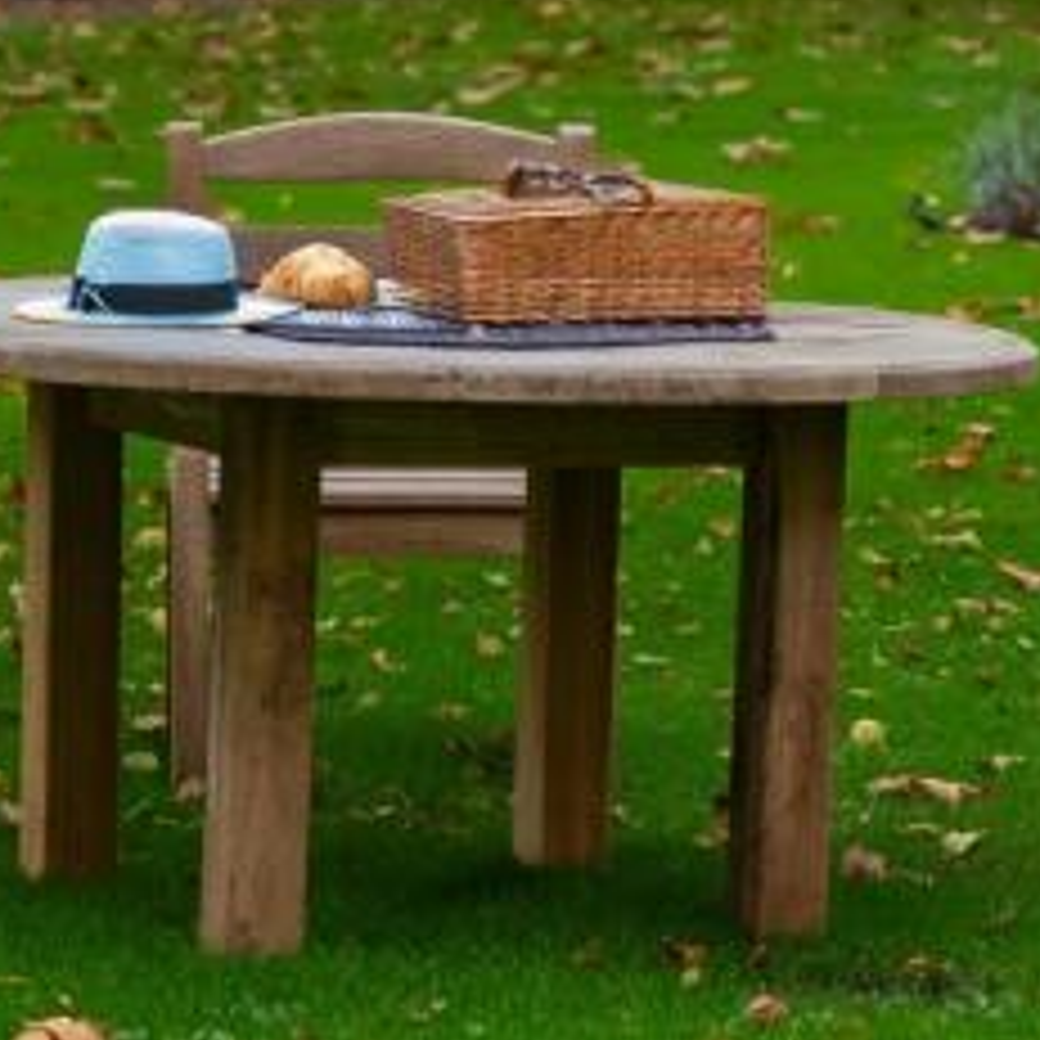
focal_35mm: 264
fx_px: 8974
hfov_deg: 6.6
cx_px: 729
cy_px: -81
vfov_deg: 6.6
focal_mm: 70
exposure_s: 1/160
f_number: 2.8
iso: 160
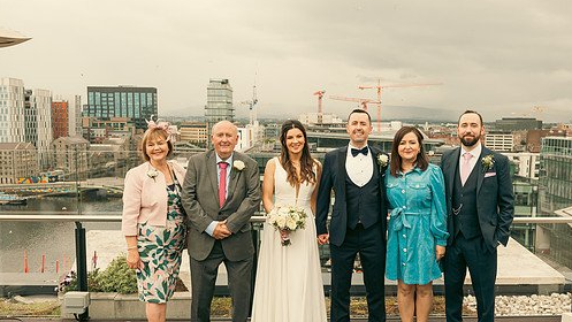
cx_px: 330
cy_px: 178
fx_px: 501
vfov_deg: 35.6
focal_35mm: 33
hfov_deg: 59.2
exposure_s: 1/250
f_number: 6.3
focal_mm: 27
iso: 320
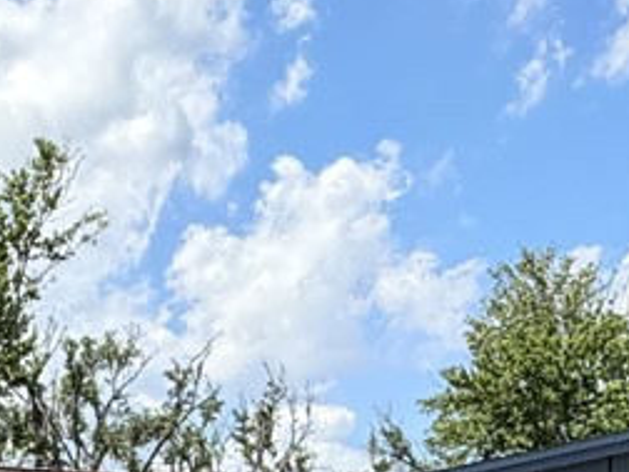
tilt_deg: -2.1
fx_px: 1617
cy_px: 739
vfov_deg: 15.2
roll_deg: -2.0
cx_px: 27
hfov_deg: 21.4
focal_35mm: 89
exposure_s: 1/770
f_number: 2.2
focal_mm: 2.22
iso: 25
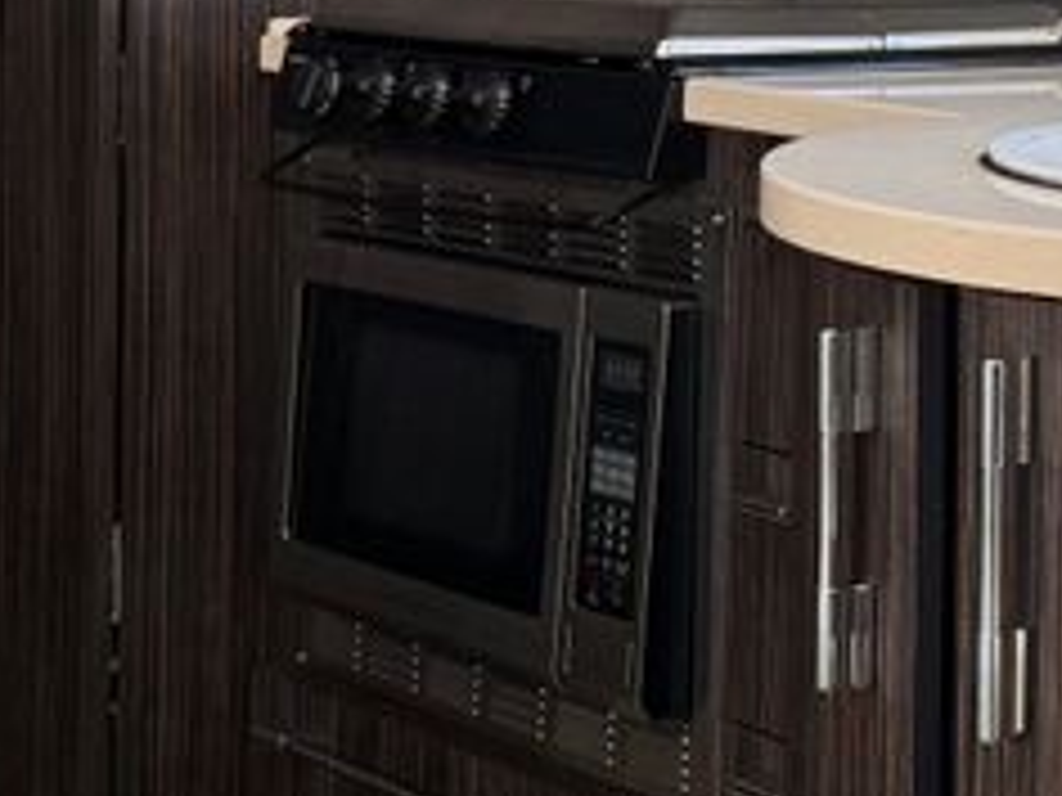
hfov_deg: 18.7
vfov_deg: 14.1
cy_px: 36
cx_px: 886
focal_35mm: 104
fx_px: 3191
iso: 125
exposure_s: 1/121
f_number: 1.78
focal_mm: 6.76
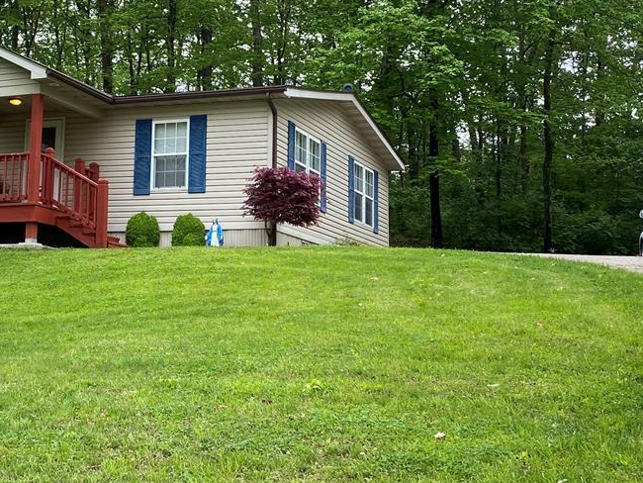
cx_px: 160
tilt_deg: +8.7
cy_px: 186
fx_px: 1189
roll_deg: -2.4
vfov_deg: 22.9
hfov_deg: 29.8
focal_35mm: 64
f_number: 1.8
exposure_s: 1/195
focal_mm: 4.25
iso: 32
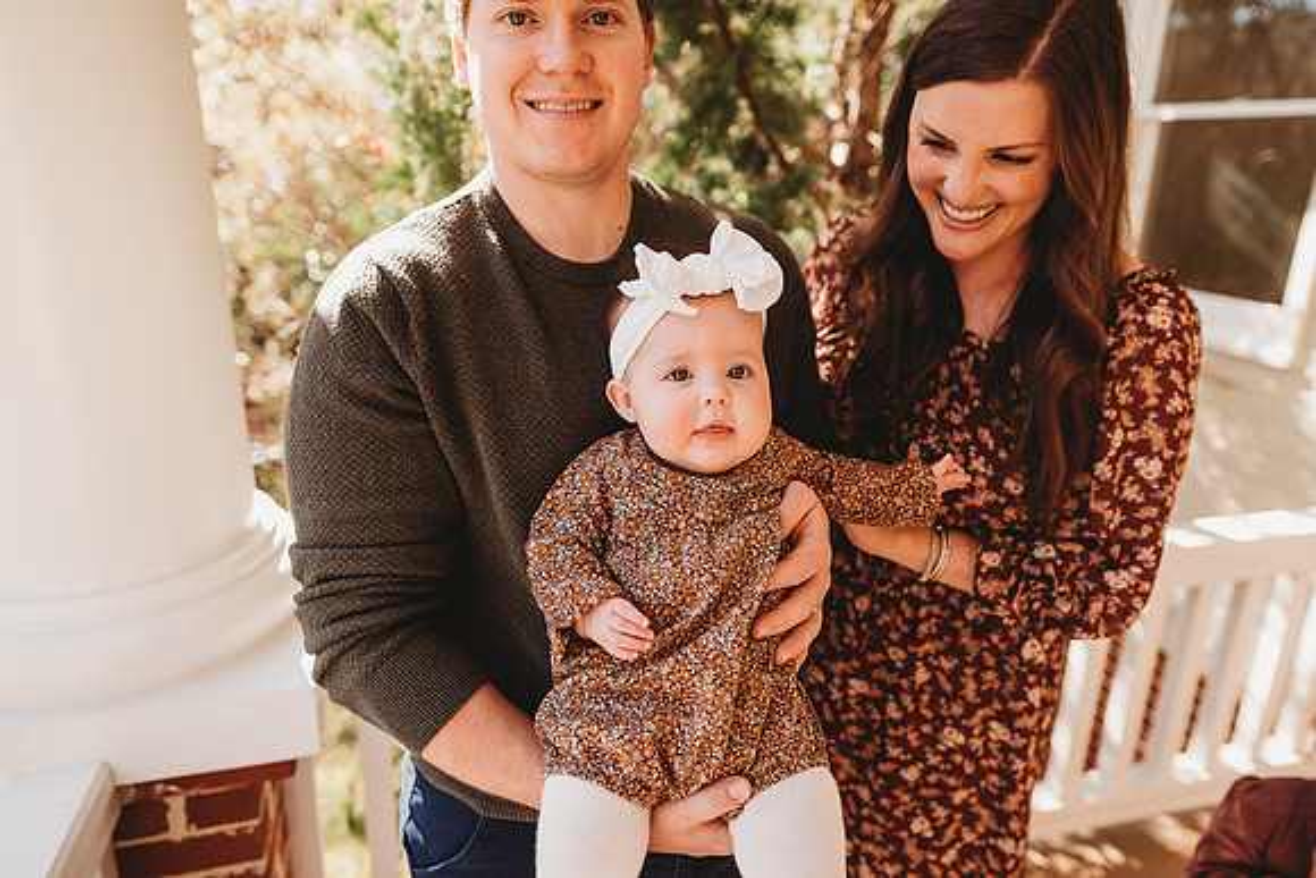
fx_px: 877
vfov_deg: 53.2
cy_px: 439
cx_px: 658
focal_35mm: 24
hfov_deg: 73.7
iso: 200
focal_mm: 24
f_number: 2.8
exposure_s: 1/320
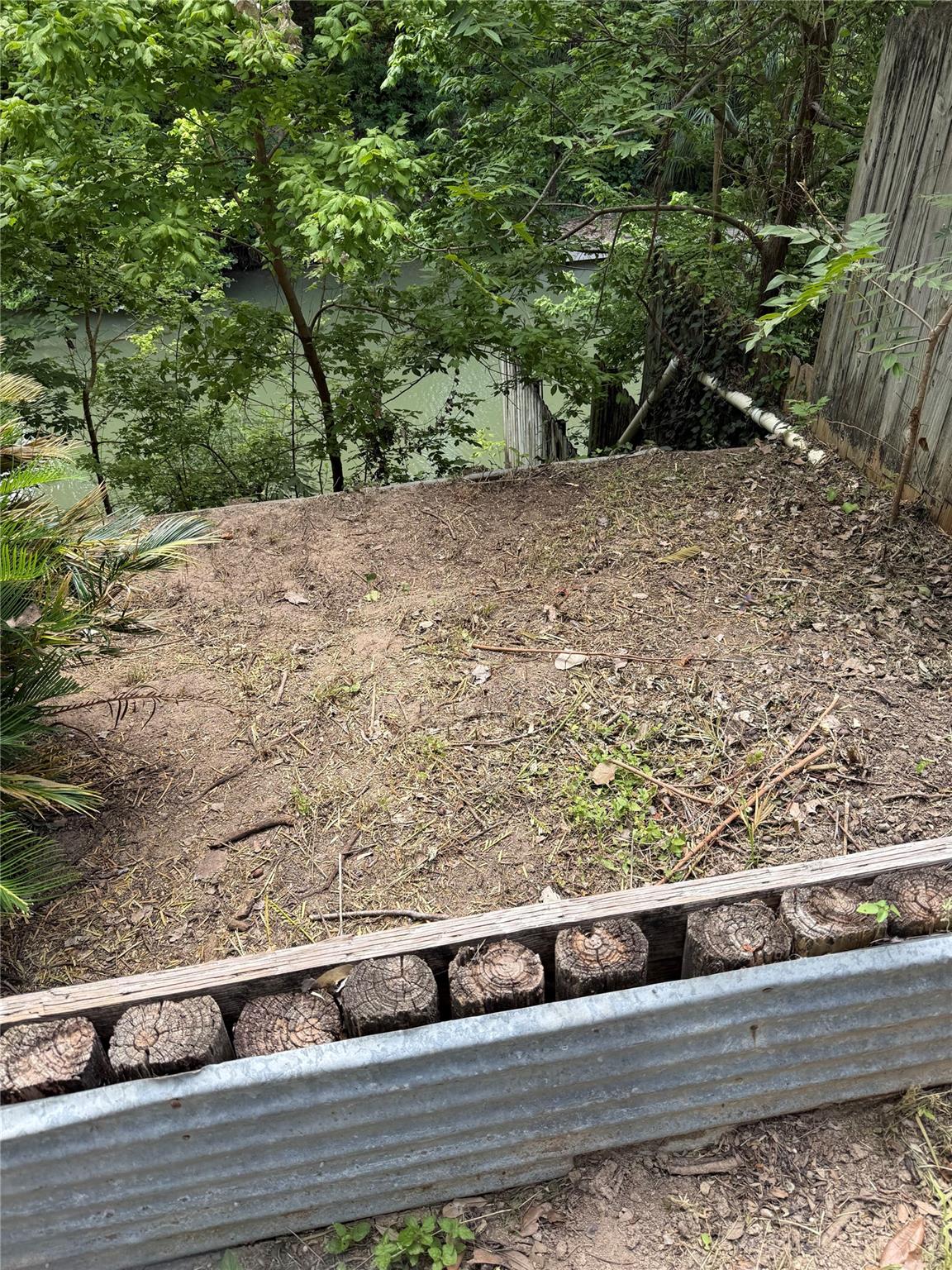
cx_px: 476
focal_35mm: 24
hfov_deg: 56.8
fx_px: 880
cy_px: 635
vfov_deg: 71.6
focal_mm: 6.76
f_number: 1.78
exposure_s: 1/456
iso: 80
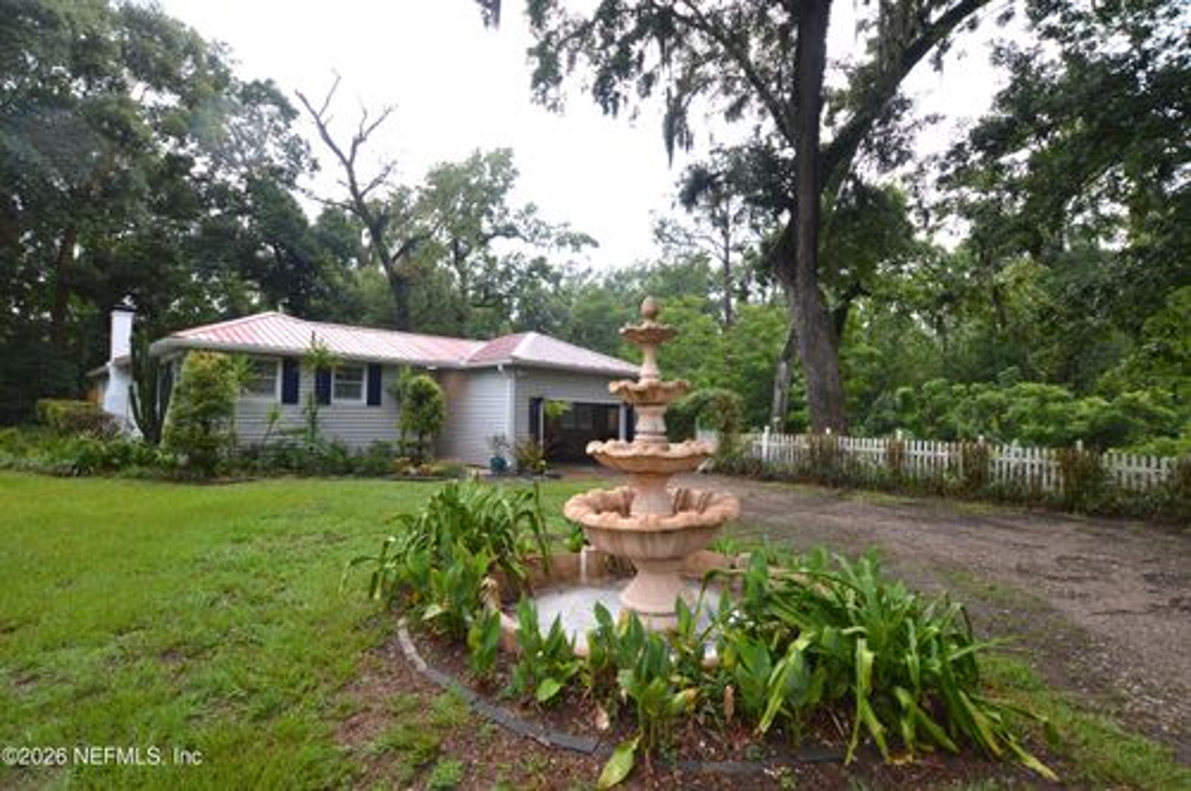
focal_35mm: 15
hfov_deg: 100.5
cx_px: 596
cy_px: 396
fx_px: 496
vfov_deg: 77.2
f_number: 5.6
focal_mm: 10
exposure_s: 1/125
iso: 250
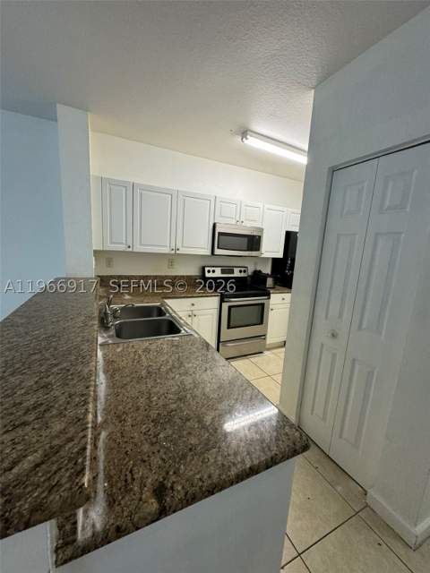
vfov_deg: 102.1
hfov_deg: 85.7
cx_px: 215
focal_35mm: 14
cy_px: 286
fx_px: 232
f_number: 2.2
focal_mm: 2.22
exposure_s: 1/120
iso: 200
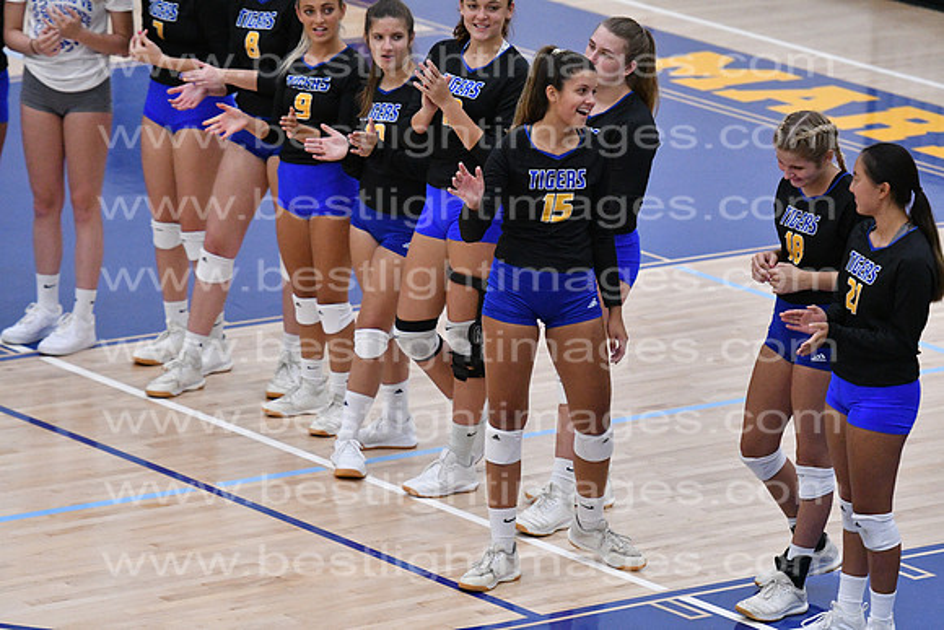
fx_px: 6295
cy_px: 315
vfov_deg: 5.7
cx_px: 472
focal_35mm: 240
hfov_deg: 8.6
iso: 6400
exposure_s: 1/1250
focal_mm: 160
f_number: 3.2
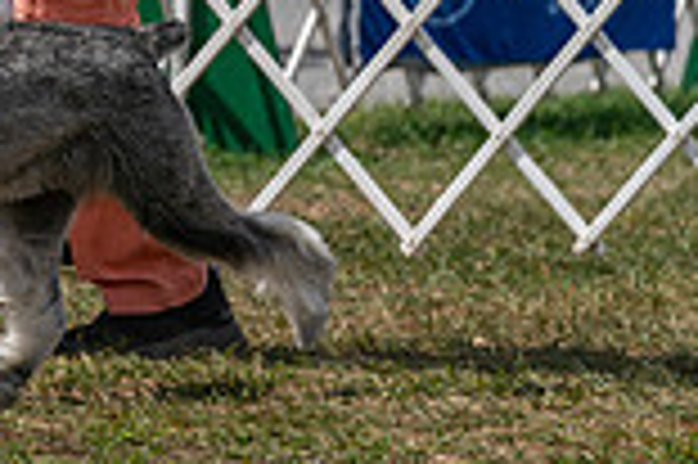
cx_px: -383
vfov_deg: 2.0
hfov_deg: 3.1
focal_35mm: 671
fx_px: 12996
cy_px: -205
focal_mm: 179
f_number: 5
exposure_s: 1/2000
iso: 160
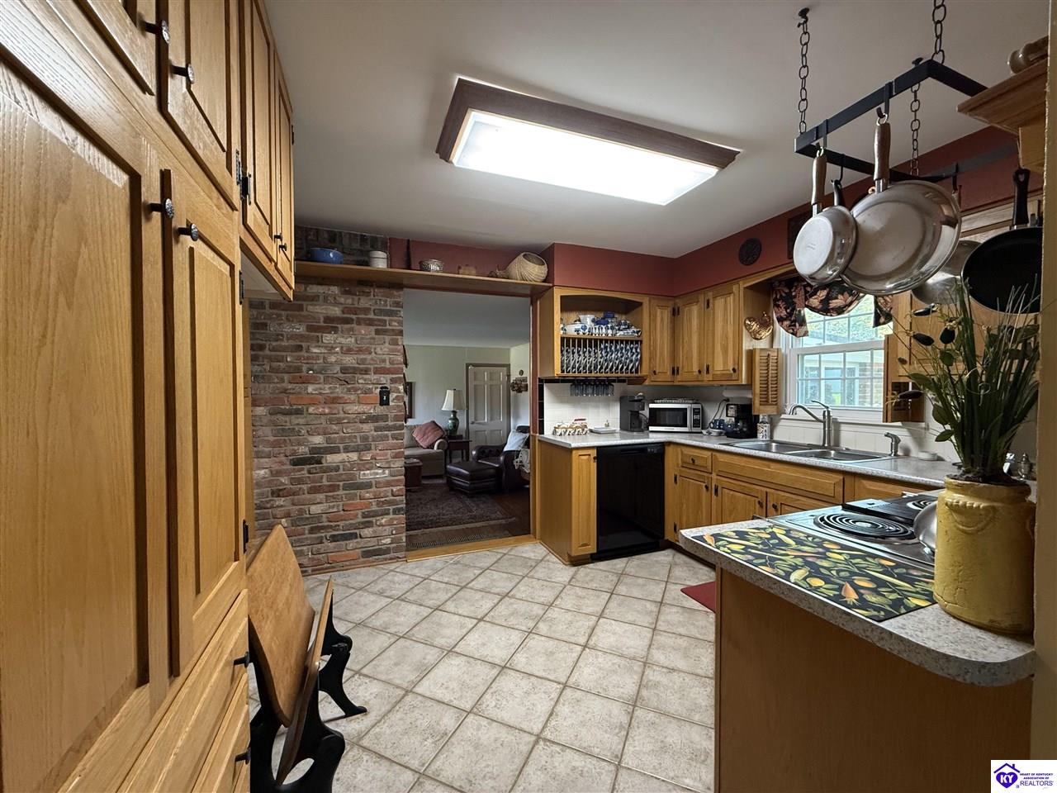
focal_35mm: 14
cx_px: 528
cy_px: 396
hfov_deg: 102.1
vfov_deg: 85.7
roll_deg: -0.1
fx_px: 427
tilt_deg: -0.7
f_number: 2.2
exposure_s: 1/60
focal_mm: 2.22
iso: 320
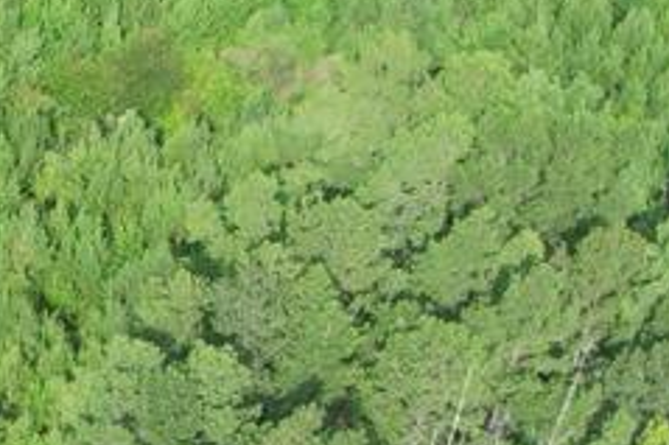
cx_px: -367
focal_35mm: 118
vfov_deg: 10.8
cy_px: 816
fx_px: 2191
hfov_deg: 15.8
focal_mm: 8.38
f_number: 2.8
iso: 110
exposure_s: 1/725
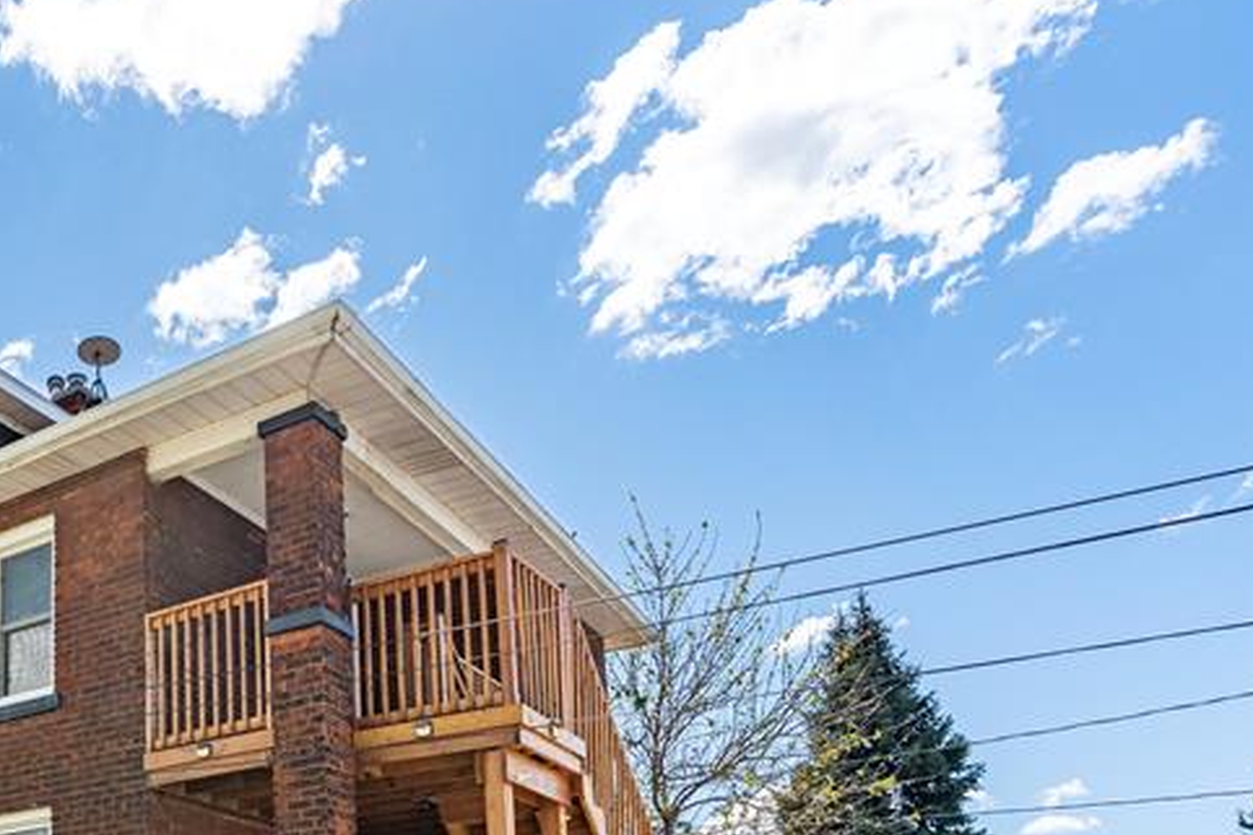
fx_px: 1183
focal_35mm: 34
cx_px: 120
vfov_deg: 34.9
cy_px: 851
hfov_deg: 49.5
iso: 500
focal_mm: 16
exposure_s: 1/1600
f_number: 8
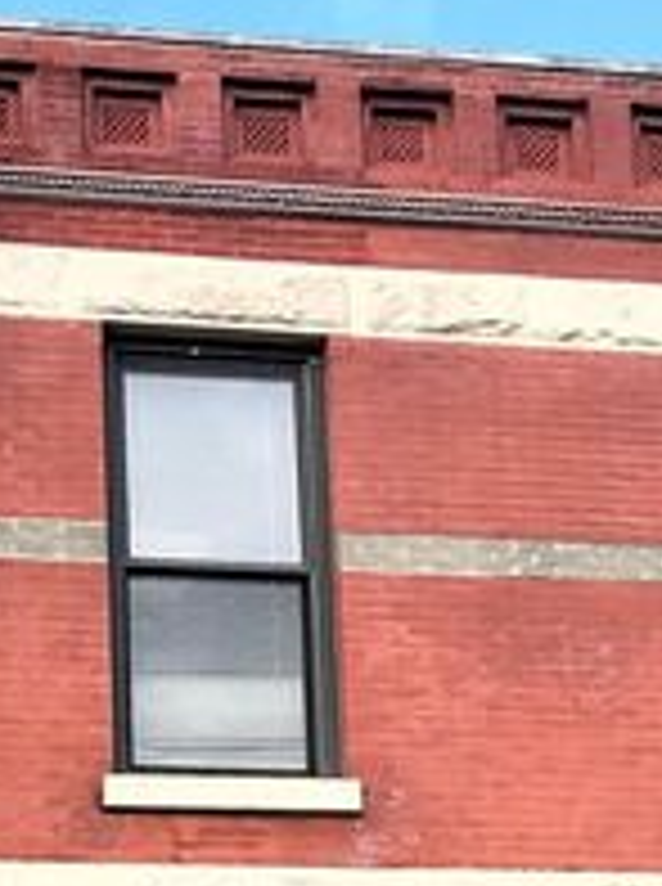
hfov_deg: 15.2
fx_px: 2430
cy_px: 1217
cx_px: -9
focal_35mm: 95
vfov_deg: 18.9
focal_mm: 3.99
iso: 20
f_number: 1.8
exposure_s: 1/736
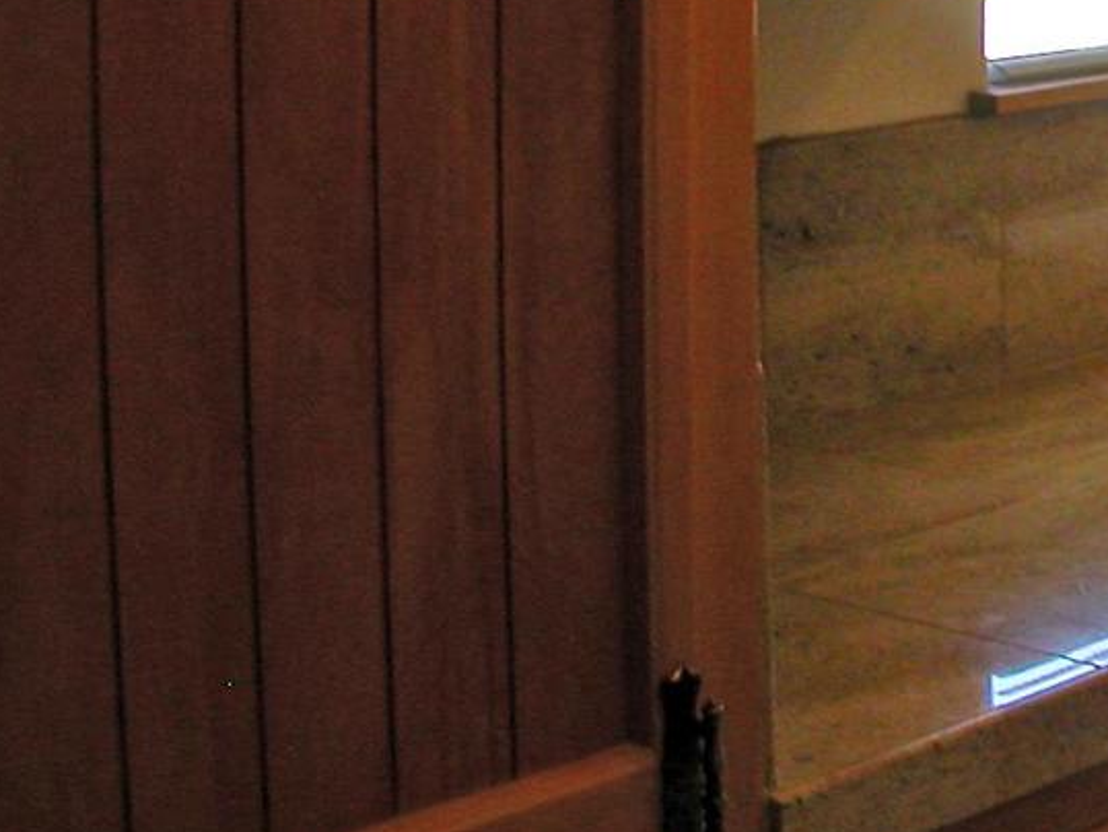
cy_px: 2
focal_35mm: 88
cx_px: 1306
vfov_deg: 16.5
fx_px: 2818
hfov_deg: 20.8
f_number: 2.7
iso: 100
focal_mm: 5.6
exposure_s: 1/74.3
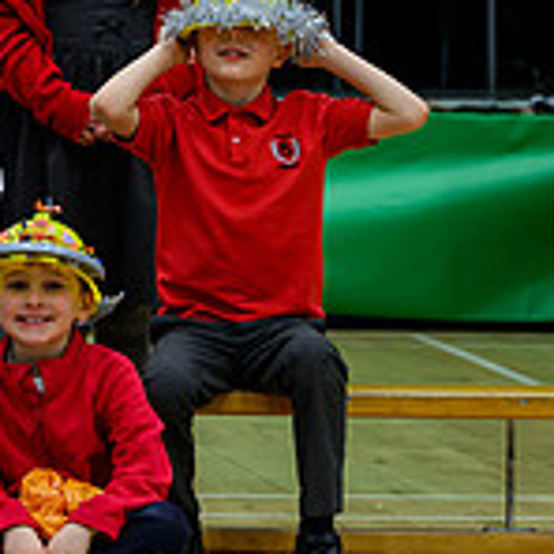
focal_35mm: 345
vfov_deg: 5.1
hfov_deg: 5.0
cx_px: -468
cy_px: 120
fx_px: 6247
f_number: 4
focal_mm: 97
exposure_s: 1/160
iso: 1600
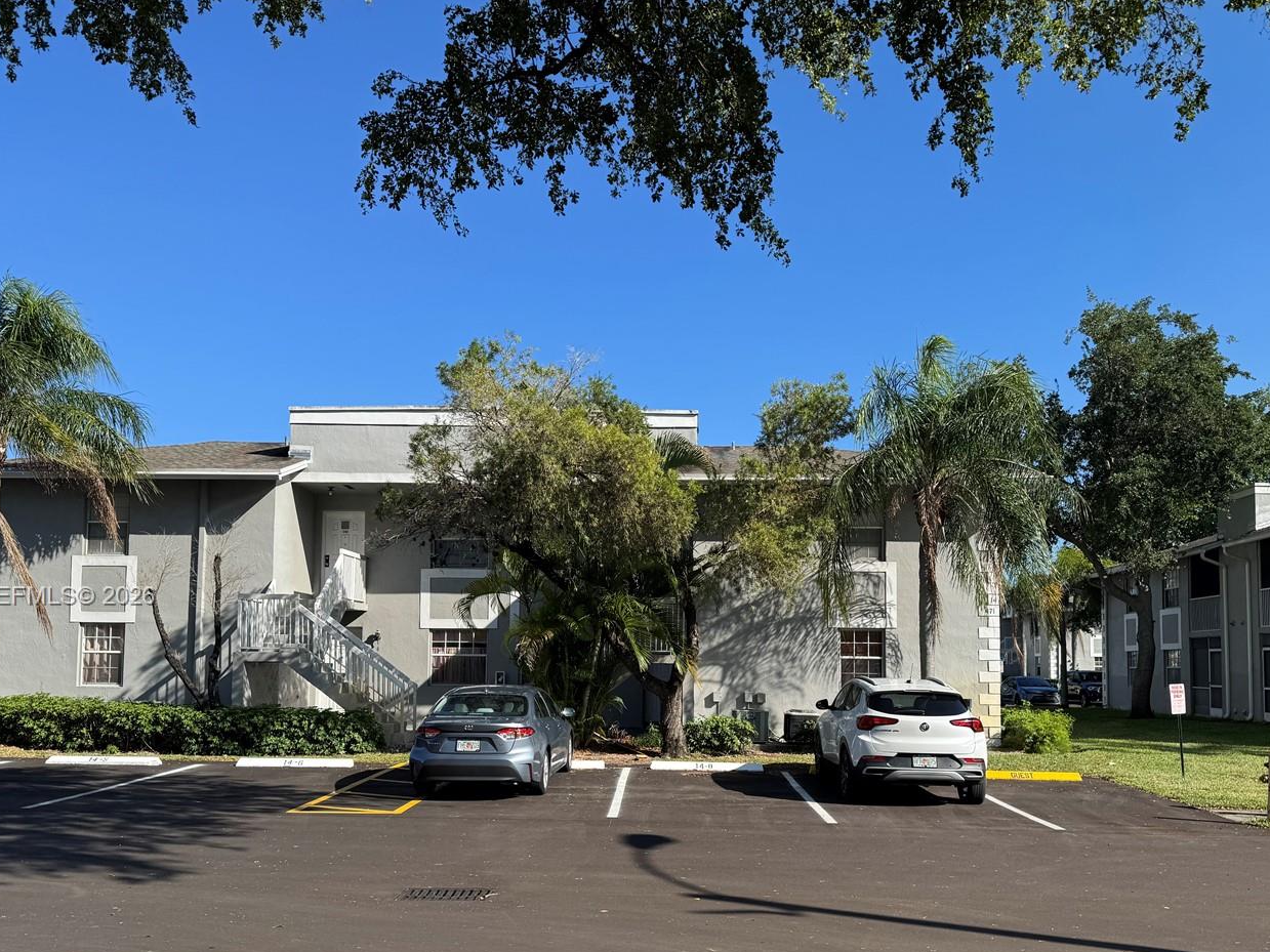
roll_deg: -0.6
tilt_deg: +2.7
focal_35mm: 31
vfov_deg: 45.0
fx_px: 1137
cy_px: 597
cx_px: 656
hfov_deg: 58.3
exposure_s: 1/2959
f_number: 1.78
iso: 80
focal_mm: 6.76
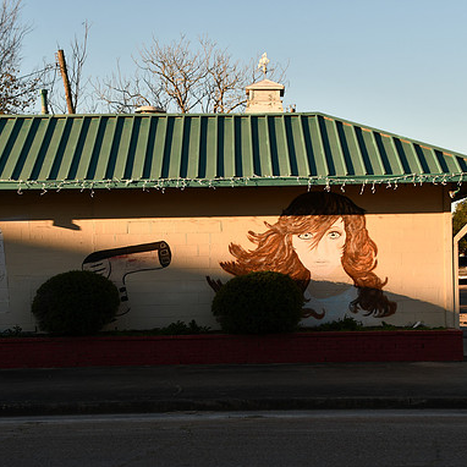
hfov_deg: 19.5
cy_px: 235
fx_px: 1358
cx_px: 221
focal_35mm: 89
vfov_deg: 19.5
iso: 100
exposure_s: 1/200
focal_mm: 46
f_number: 9
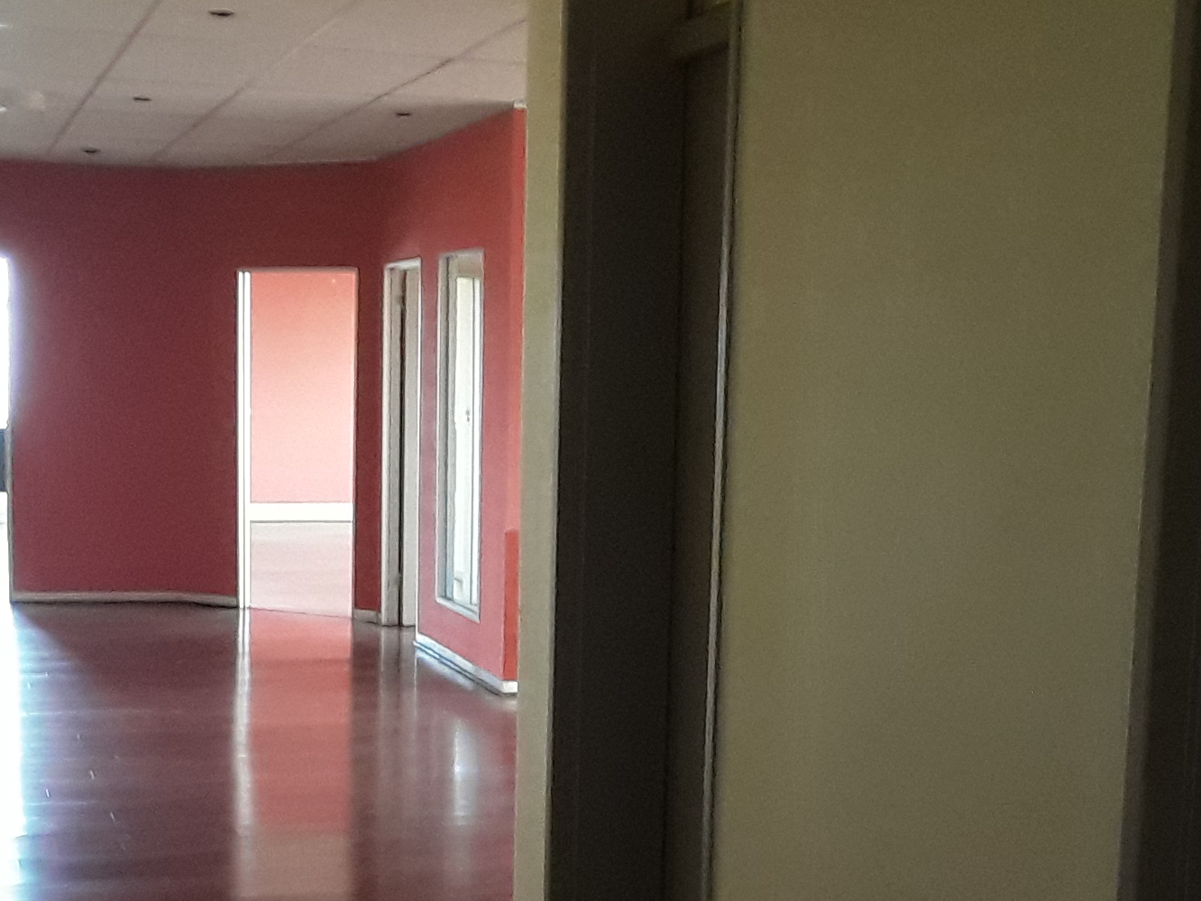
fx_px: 2012
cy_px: 602
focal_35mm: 58
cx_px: 507
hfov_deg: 33.2
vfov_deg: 25.1
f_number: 1.9
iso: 250
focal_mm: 2.2
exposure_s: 1/33
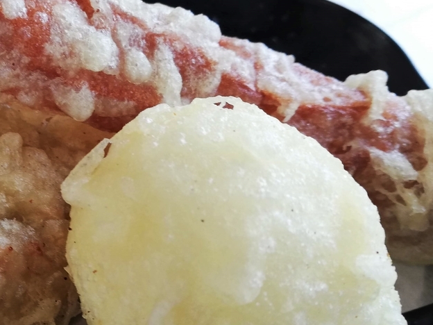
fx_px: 625
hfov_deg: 35.7
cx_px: 35
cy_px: 160
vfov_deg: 29.1
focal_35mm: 50
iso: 64
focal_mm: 3.81
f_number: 2.2
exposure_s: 1/60
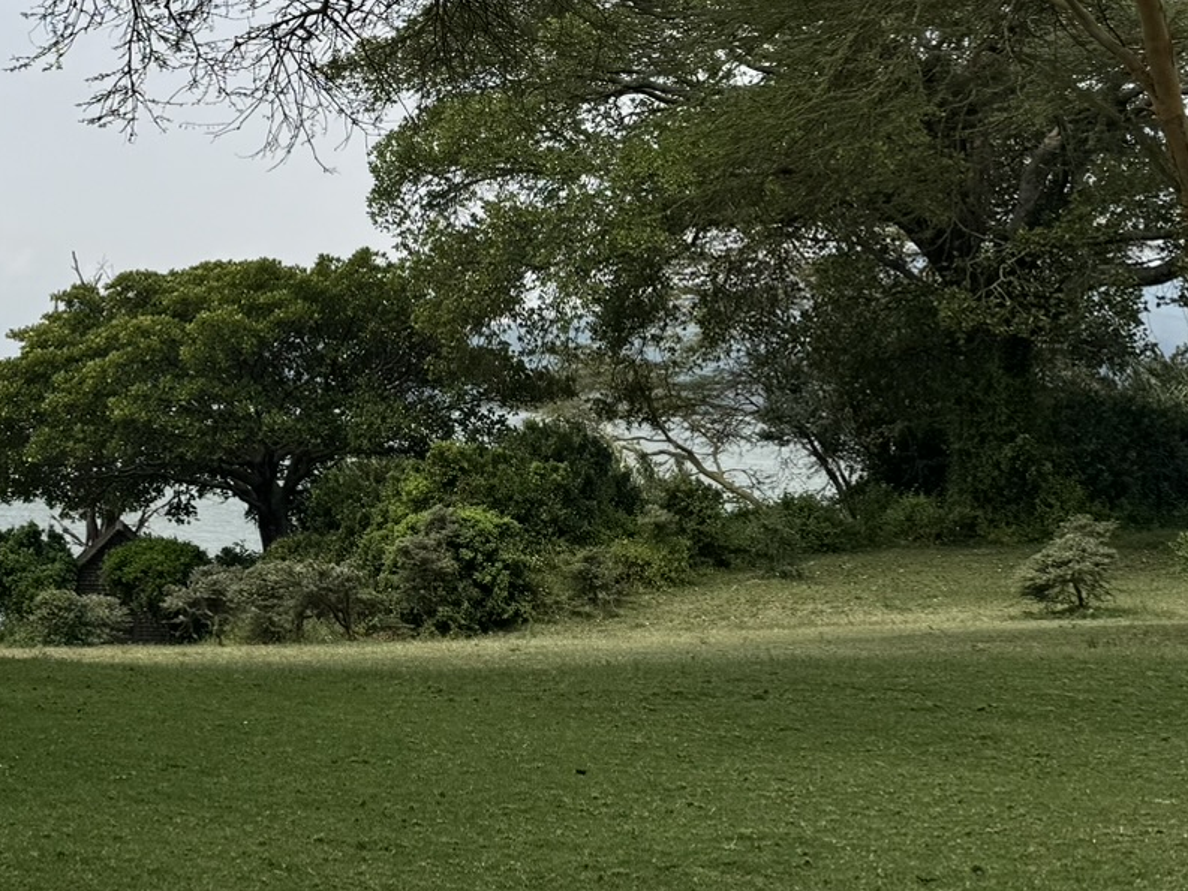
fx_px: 2128
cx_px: -258
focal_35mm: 62
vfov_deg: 22.8
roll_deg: +0.8
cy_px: 12
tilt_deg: +6.5
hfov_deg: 27.3
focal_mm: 6.76
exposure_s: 1/6410
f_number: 1.78
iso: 80
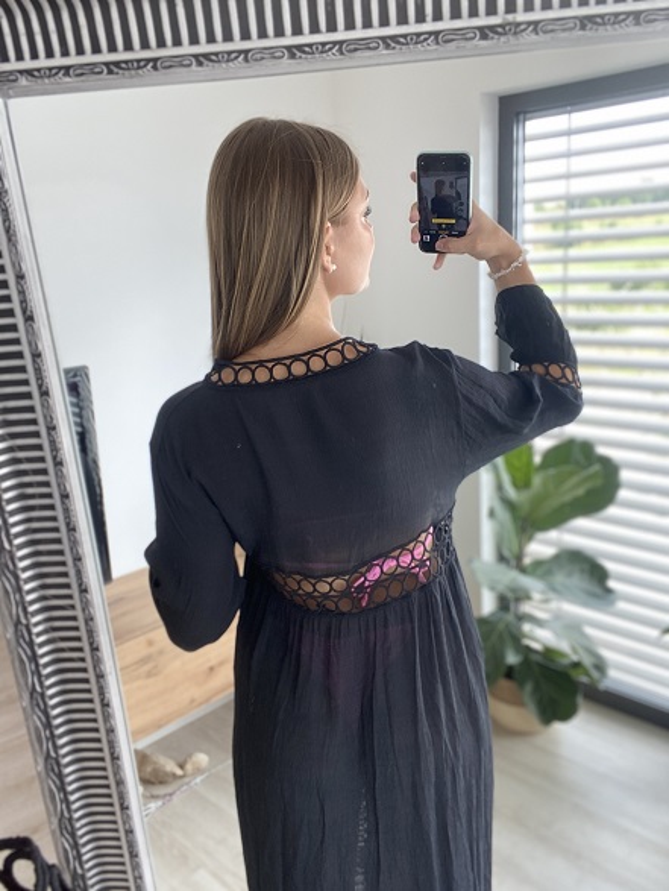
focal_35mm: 30
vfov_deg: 59.9
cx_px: 334
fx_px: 772
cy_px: 446
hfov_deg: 46.8
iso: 100
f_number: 2.2
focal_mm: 2.71
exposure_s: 1/102
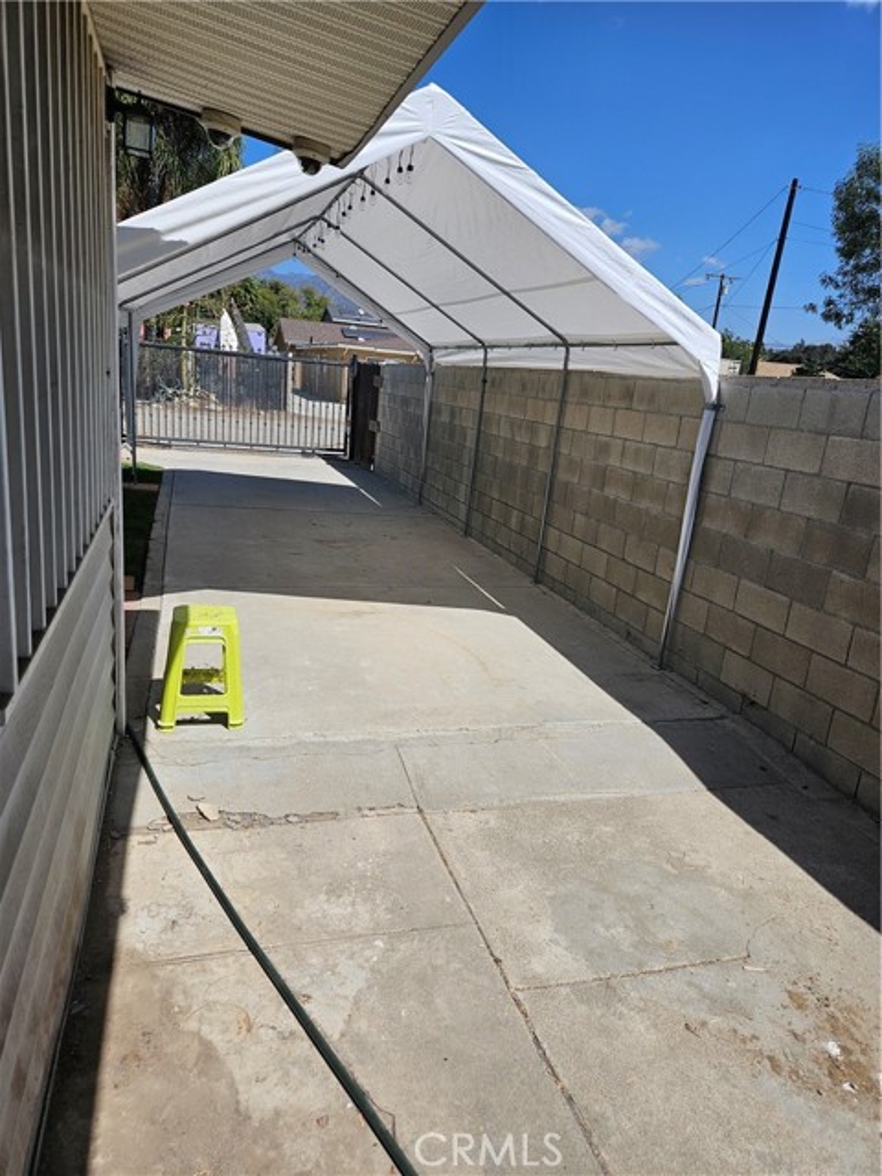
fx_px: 781
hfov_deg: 58.9
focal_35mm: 23
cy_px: 588
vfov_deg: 73.9
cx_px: 441
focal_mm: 5.4
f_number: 1.8
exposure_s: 1/2643
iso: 25
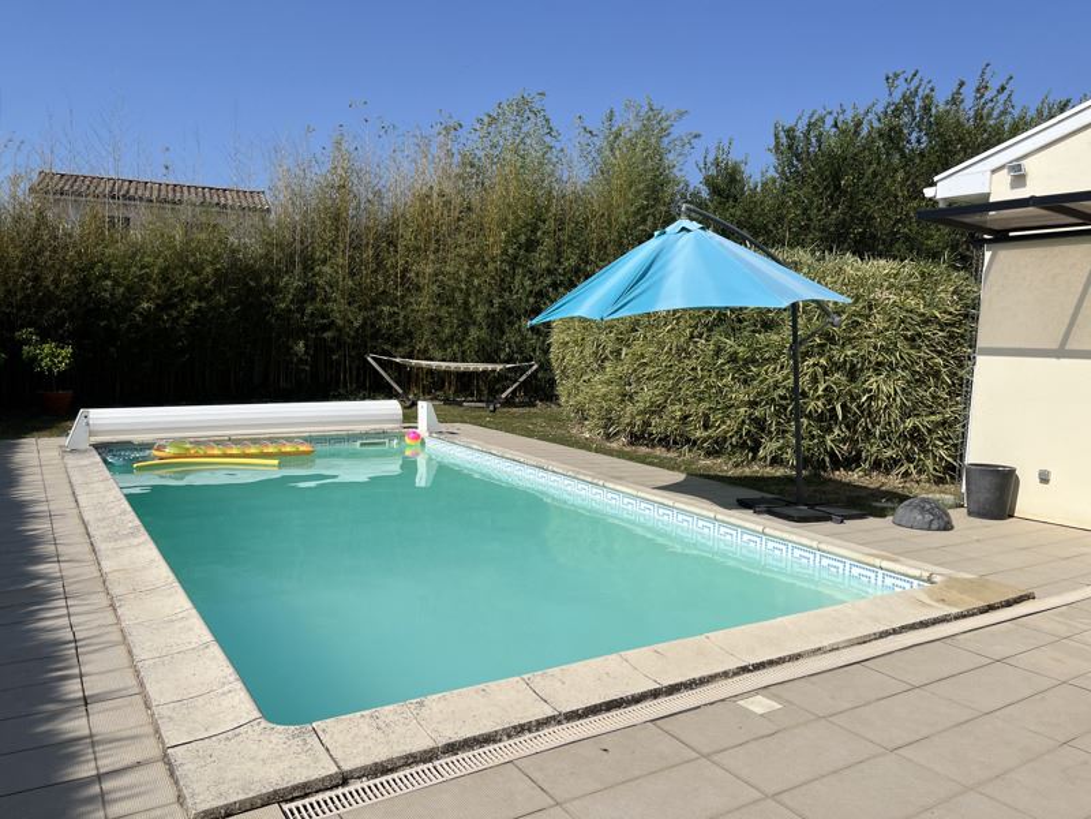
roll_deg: -1.5
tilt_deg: -5.9
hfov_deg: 67.3
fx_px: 819
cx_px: 546
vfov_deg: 53.1
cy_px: 410
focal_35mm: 26
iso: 50
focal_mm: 5.1
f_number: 1.6
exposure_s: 1/6494
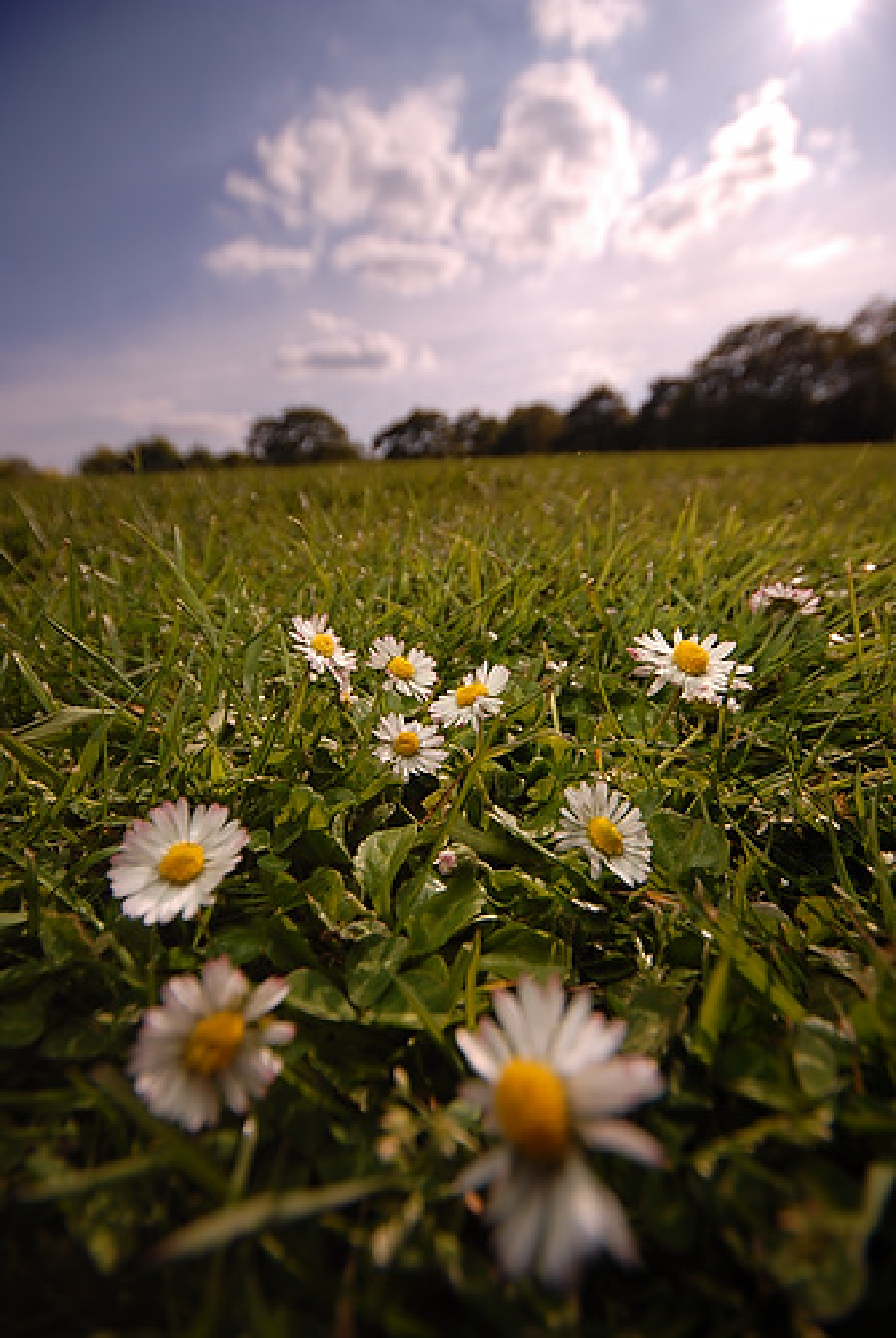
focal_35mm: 15
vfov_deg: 100.3
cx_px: 448
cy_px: 669
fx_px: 558
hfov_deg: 77.5
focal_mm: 10
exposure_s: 1/1250
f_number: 5.6
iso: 100
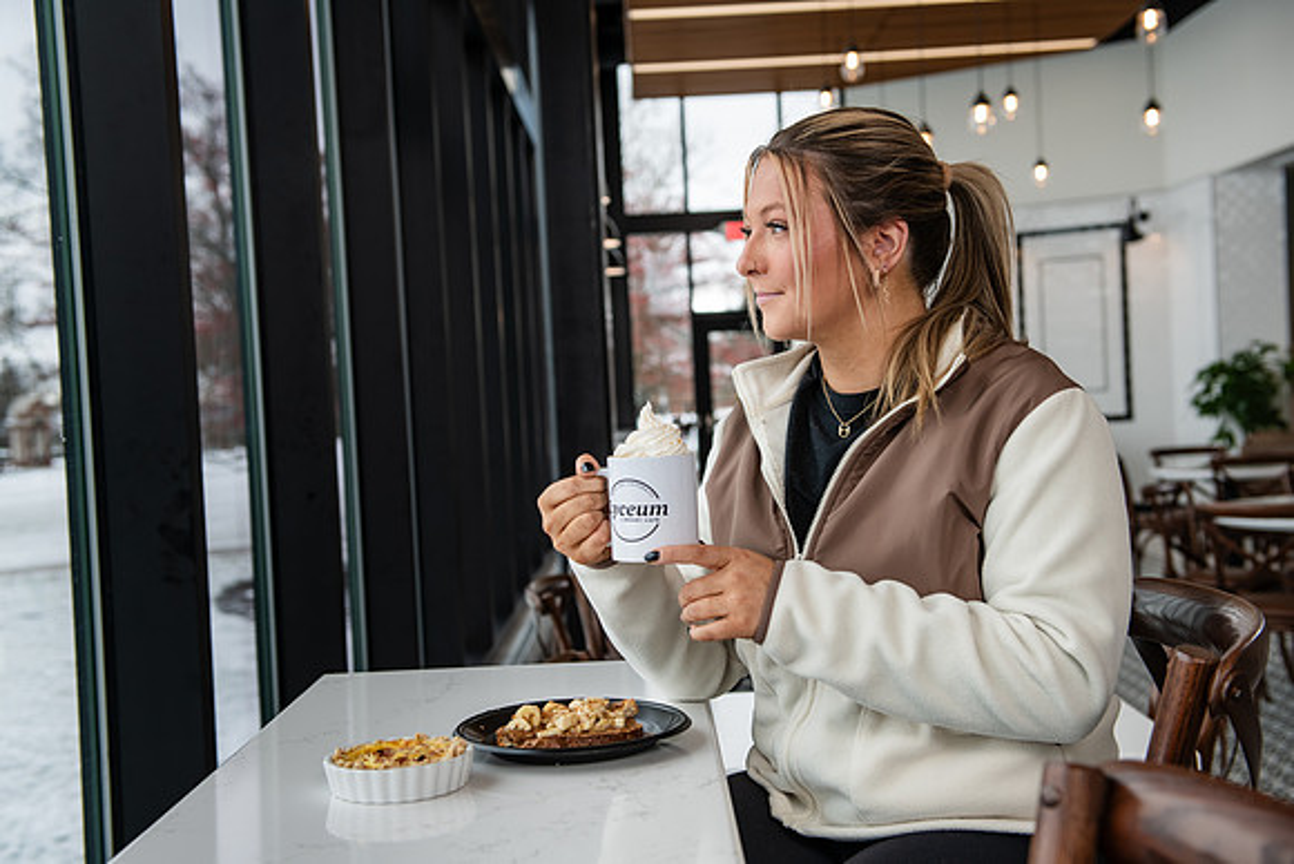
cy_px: 432
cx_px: 647
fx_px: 1582
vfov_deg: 30.5
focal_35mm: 44
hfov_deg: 44.5
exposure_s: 1/200
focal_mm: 44
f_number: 4
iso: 320
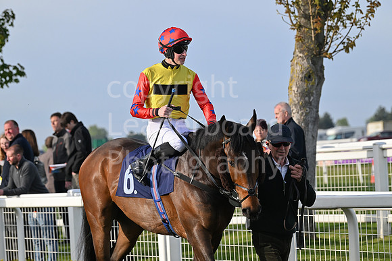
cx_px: 196
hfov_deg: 13.7
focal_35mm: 150
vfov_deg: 9.2
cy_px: 130
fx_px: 1634
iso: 1000
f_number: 5.6
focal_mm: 150
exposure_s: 1/3200
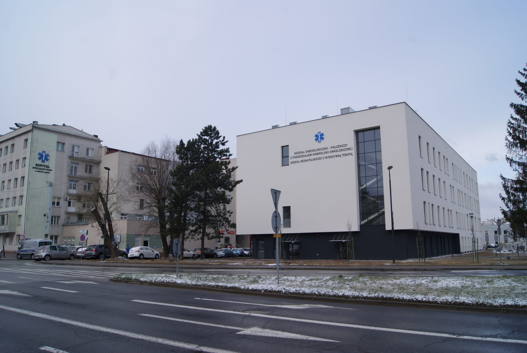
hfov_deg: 67.3
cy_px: 176
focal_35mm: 27
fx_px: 396
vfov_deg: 48.1
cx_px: 264
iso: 100
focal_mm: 18
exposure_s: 1/125
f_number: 10
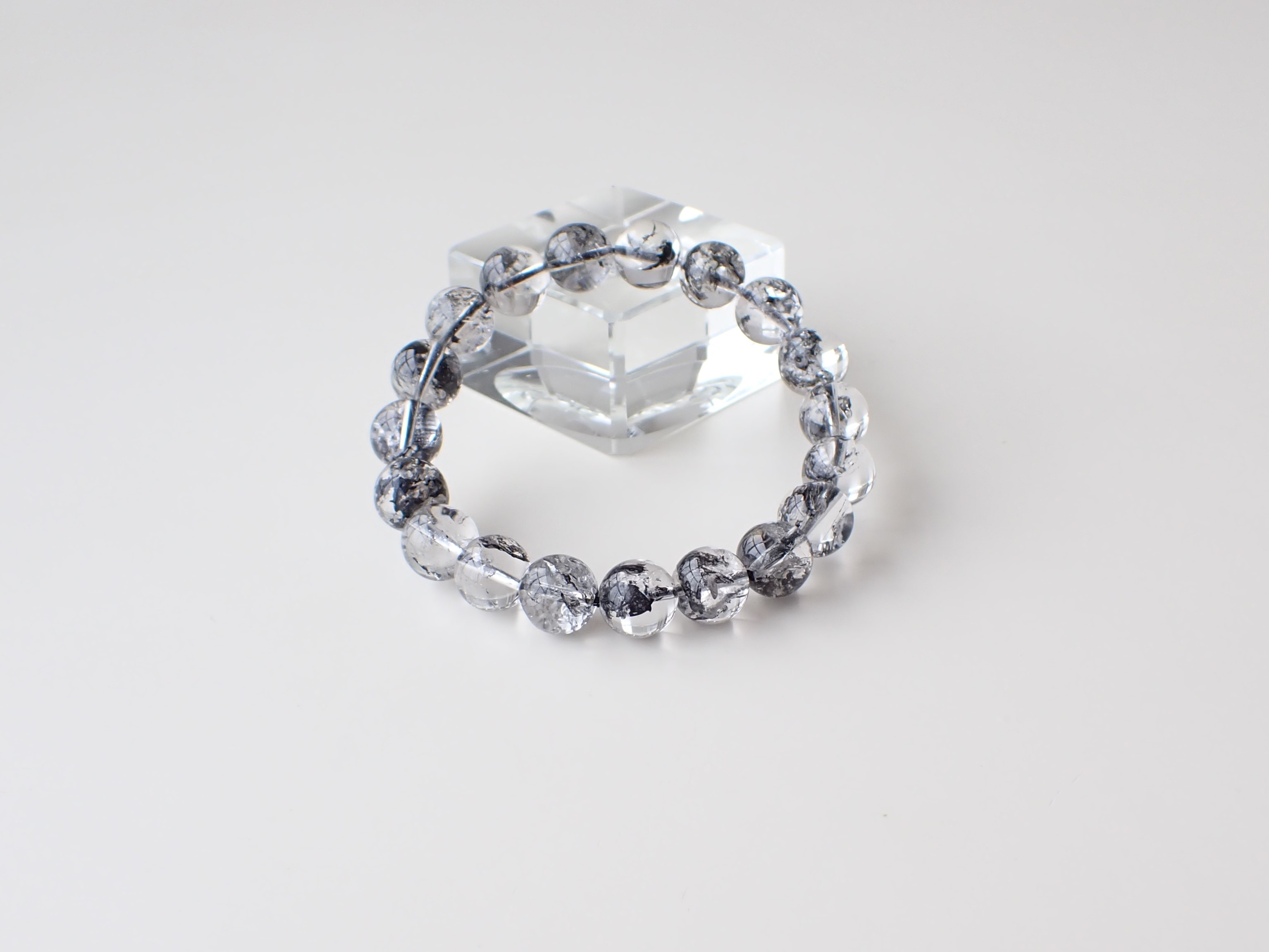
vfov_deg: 46.8
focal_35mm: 30
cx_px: 634
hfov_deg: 60.0
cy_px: 476
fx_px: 1100
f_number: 3.2
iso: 100
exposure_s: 1/250
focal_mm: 5.4
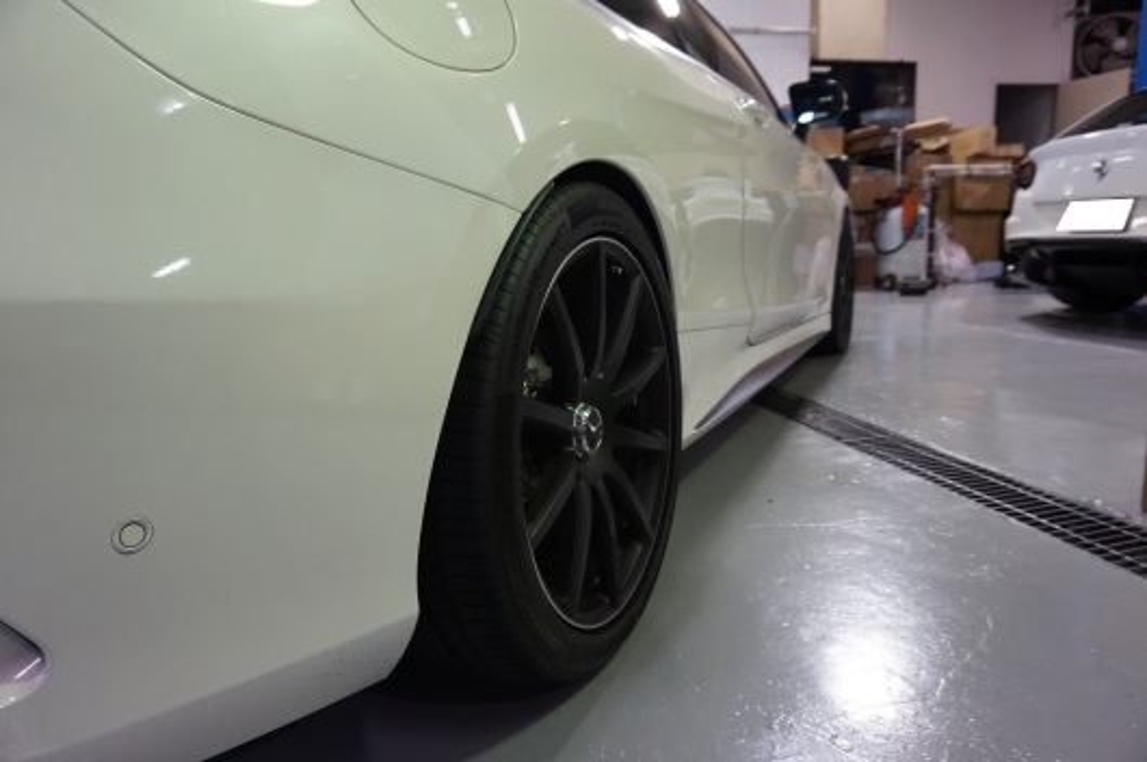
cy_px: 381
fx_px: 764
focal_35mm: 24
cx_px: 574
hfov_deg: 73.8
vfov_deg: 53.0
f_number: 4
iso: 800
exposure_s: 1/160
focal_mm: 16
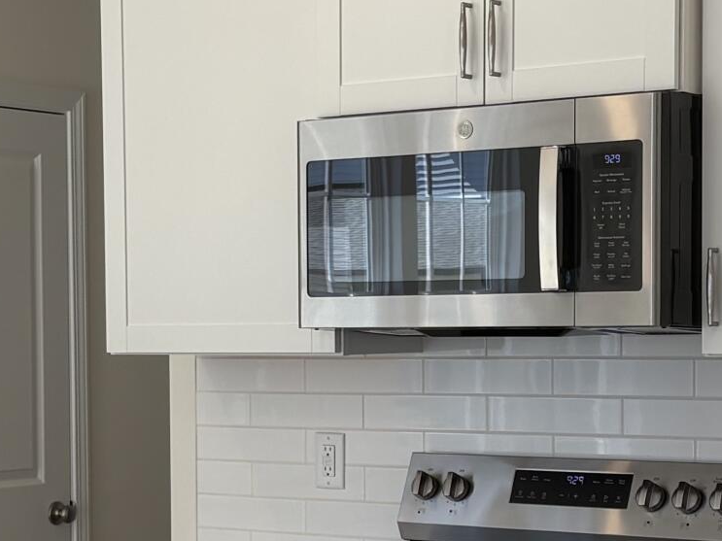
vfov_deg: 14.0
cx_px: 231
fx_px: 2190
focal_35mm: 105
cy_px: 391
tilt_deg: -2.2
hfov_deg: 18.7
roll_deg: +0.8
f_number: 1.6
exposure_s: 1/234
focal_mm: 5.96
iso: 50
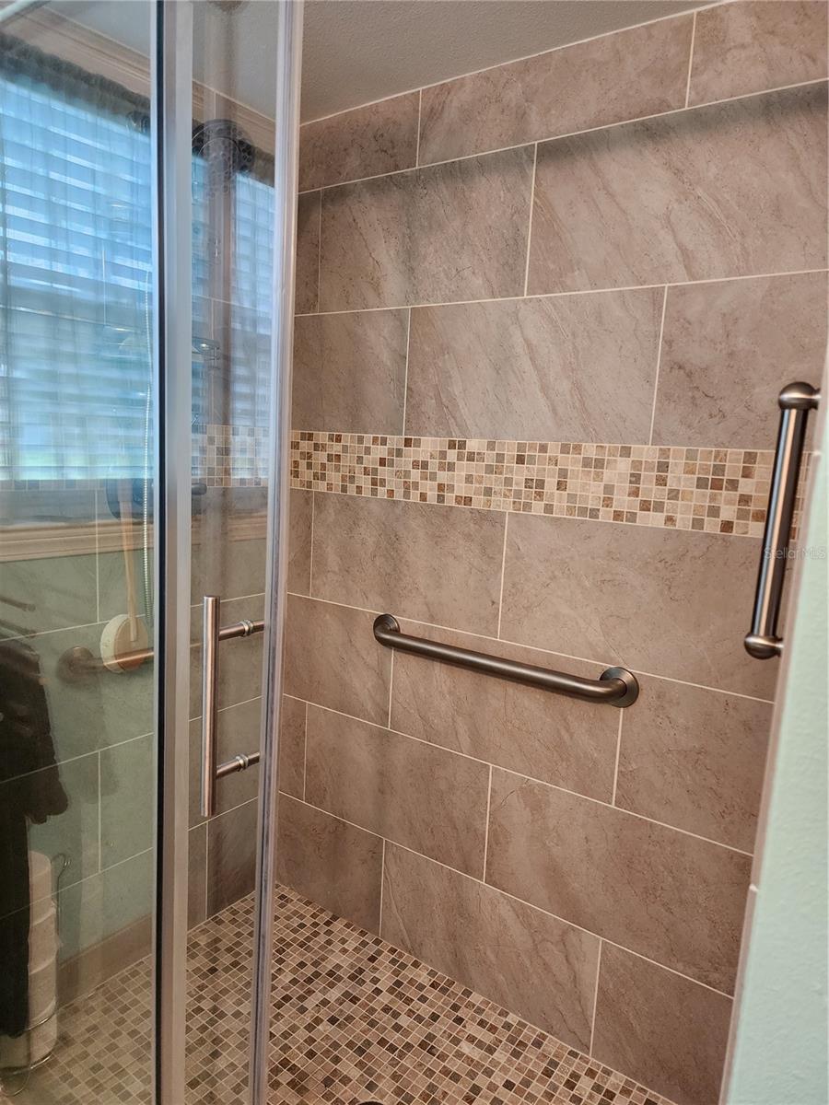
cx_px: 414
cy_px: 552
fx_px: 734
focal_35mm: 23
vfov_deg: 73.9
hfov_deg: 58.9
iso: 250
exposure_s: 1/120
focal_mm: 6.4
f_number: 1.8
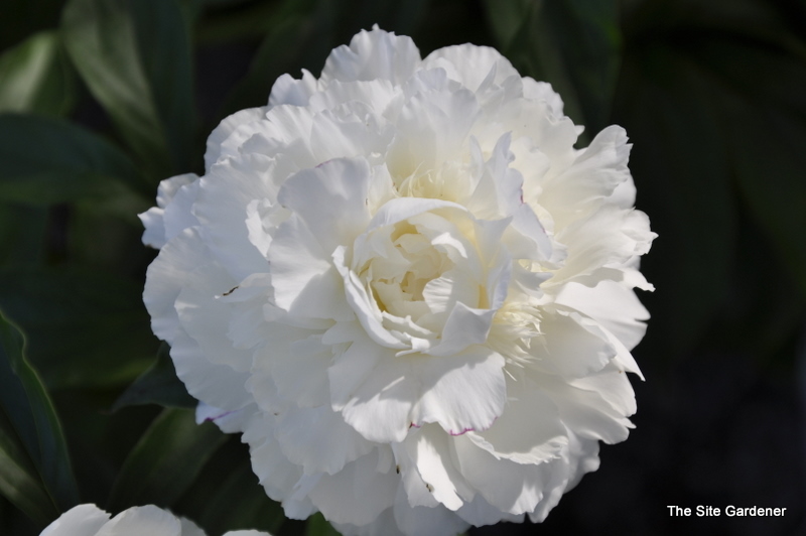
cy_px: 268
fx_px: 3523
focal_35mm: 158
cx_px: 403
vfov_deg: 8.7
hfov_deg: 13.1
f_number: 8
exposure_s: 1/250
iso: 200
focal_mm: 105
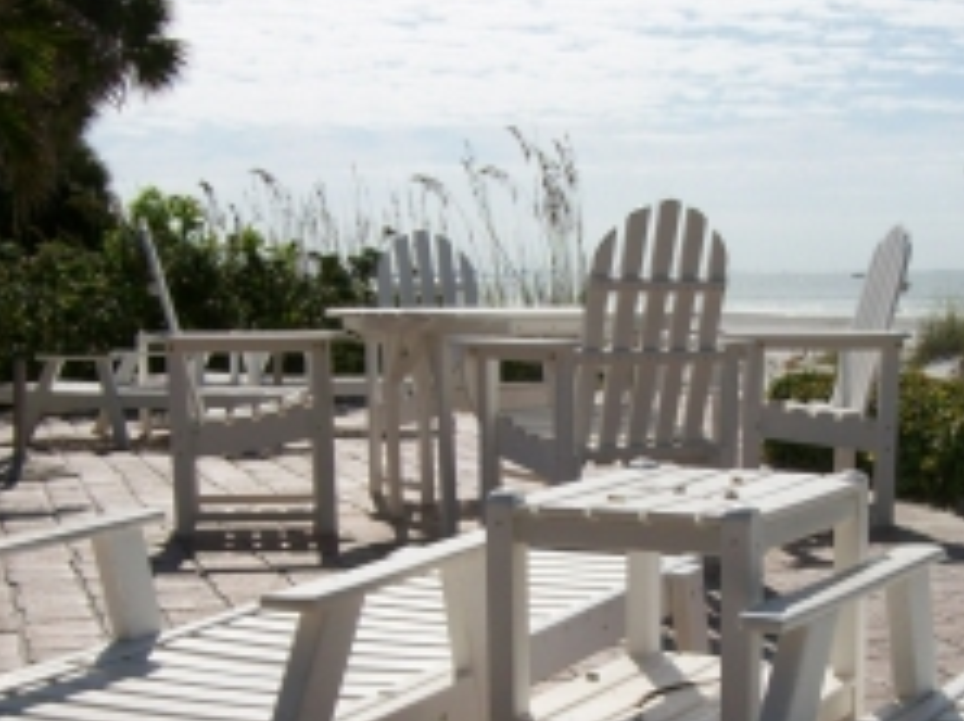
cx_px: 617
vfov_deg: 22.3
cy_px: 573
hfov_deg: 29.7
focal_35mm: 65
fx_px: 1808
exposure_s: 1/1401
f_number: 4.8
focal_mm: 6
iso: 80
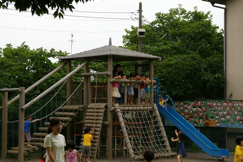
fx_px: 557
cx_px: 122
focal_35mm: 82
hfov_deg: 24.6
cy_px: 81
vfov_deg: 16.6
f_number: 9.5
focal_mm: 55
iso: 400
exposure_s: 1/250
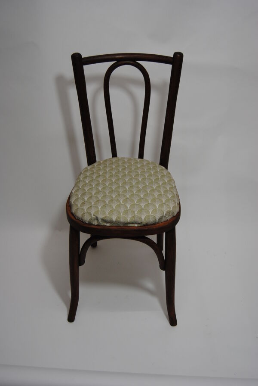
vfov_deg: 49.5
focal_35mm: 39
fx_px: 418
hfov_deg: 34.3
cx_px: 129
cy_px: 193
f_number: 4
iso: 200
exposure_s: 1/30
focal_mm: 26
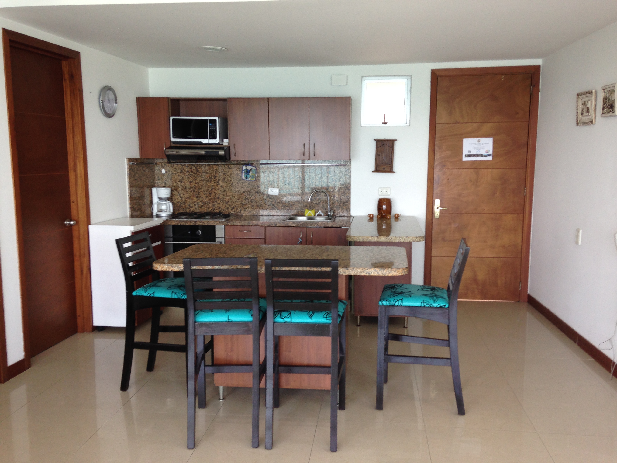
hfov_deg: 55.4
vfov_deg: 42.9
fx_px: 588
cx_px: 308
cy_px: 232
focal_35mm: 33
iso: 50
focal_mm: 4.12
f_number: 2.4
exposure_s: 1/40
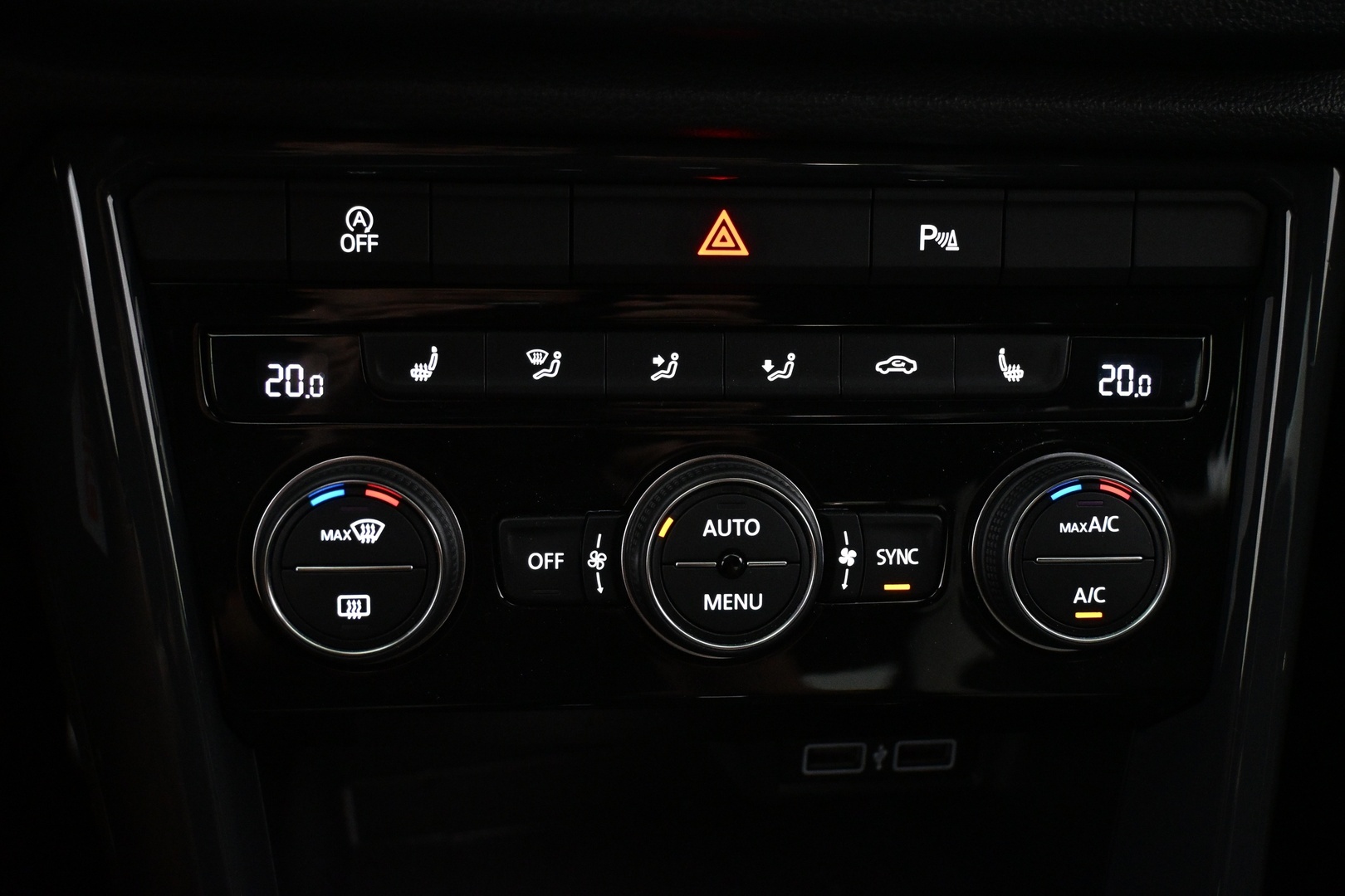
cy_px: 448
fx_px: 1485
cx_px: 672
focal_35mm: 40
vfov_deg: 33.6
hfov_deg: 48.7
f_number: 4.5
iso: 4000
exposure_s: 1/40
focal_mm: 26.5
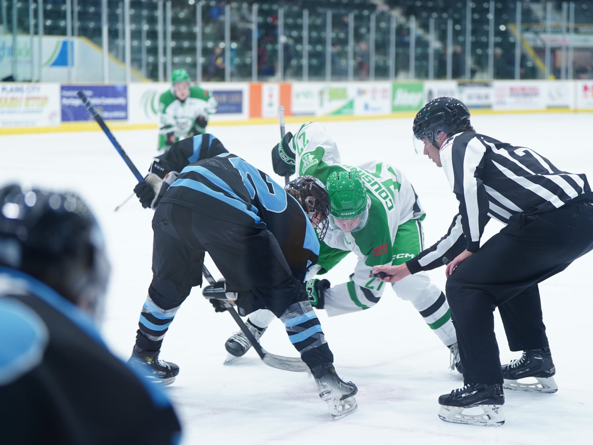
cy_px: 240
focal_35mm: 104
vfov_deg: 14.2
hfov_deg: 18.9
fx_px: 1782
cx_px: 345
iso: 500
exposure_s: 1/100
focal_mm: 87
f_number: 2.8
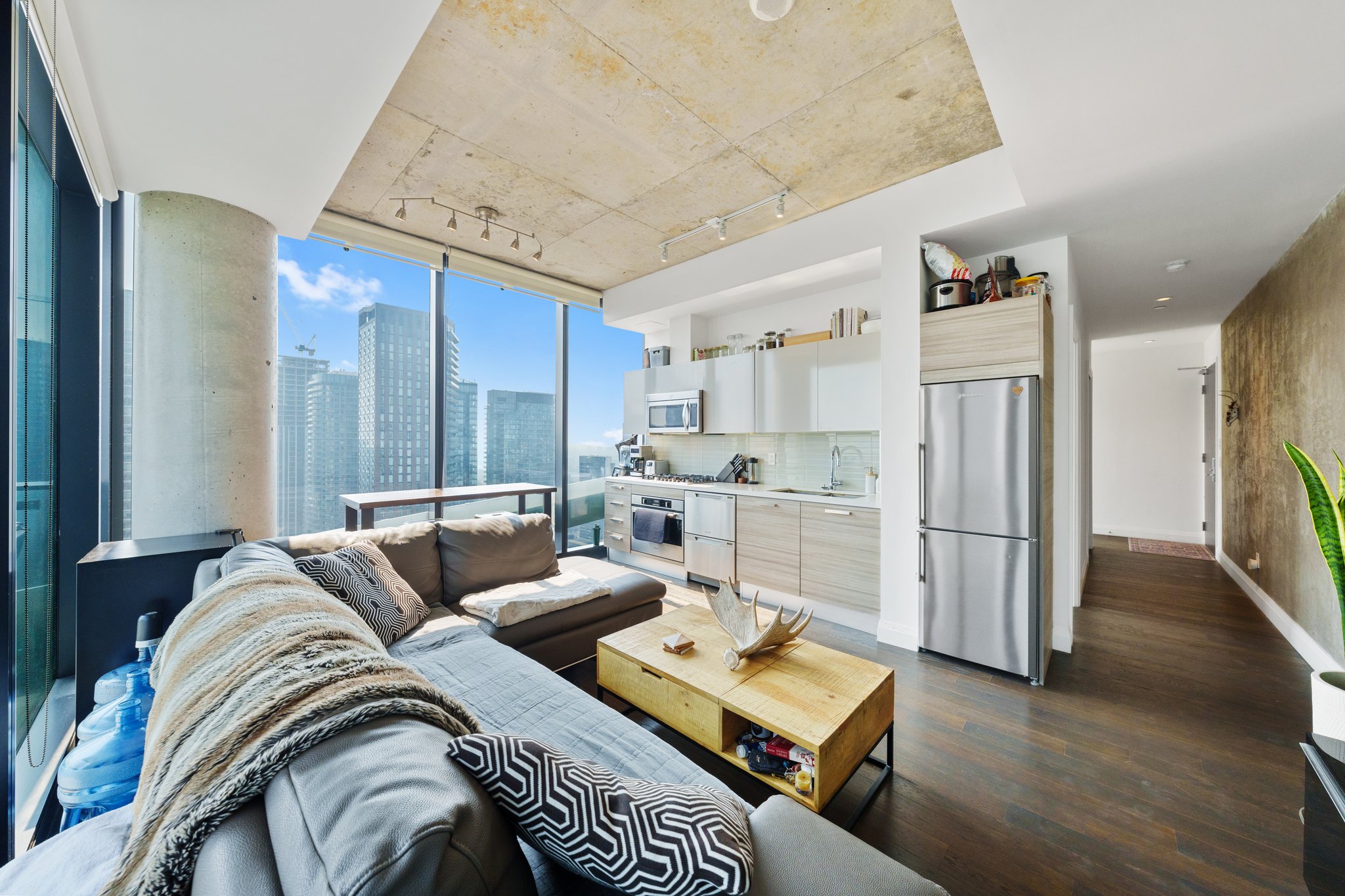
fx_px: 448
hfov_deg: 112.6
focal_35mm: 12
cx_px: 672
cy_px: 448
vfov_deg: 90.0
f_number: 7.1
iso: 1000
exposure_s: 1/100
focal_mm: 12
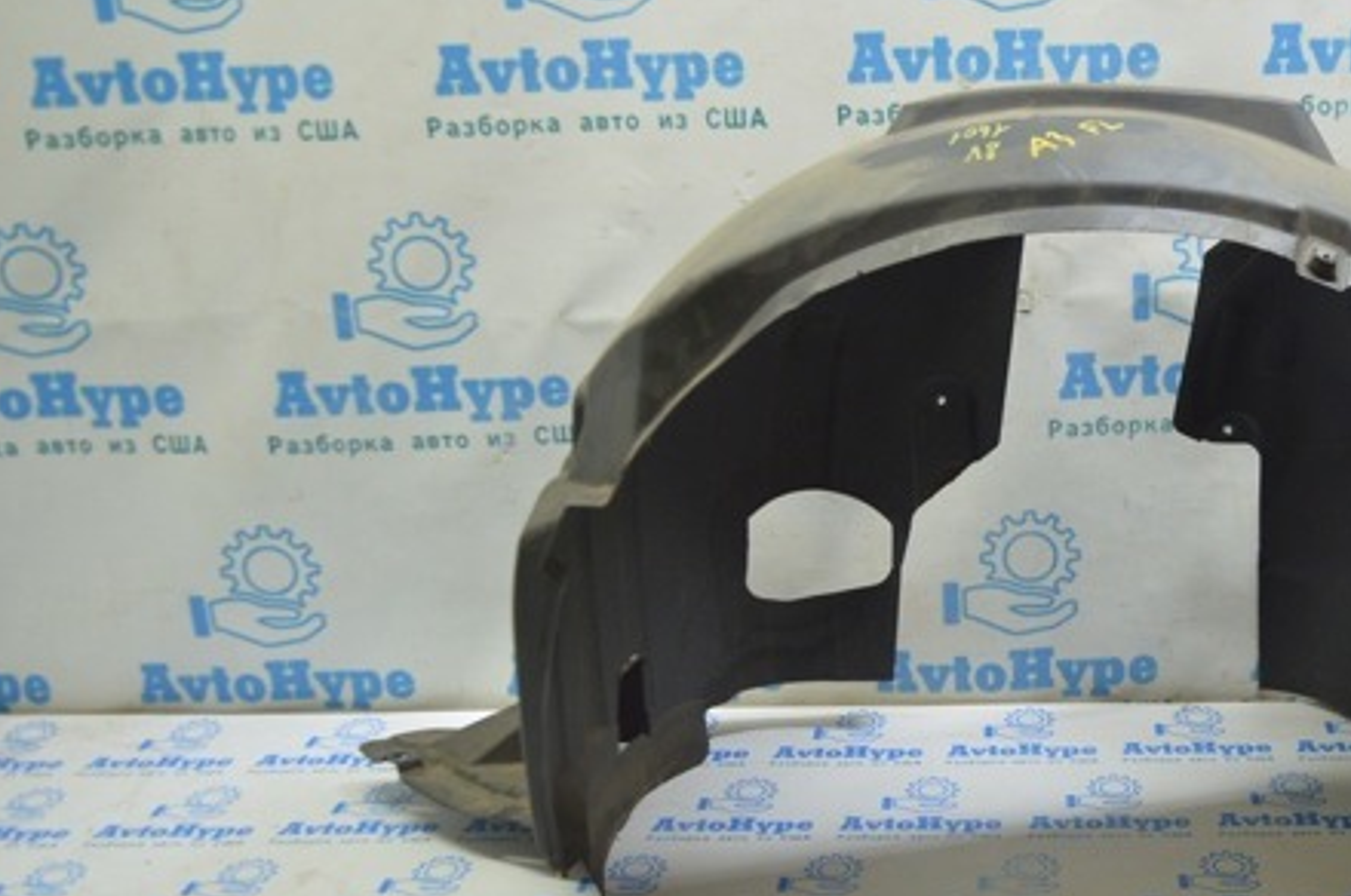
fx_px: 1799
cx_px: 976
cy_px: 425
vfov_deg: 28.0
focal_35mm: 48
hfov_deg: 40.3
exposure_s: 1/40
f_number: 3.8
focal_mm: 22
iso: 400
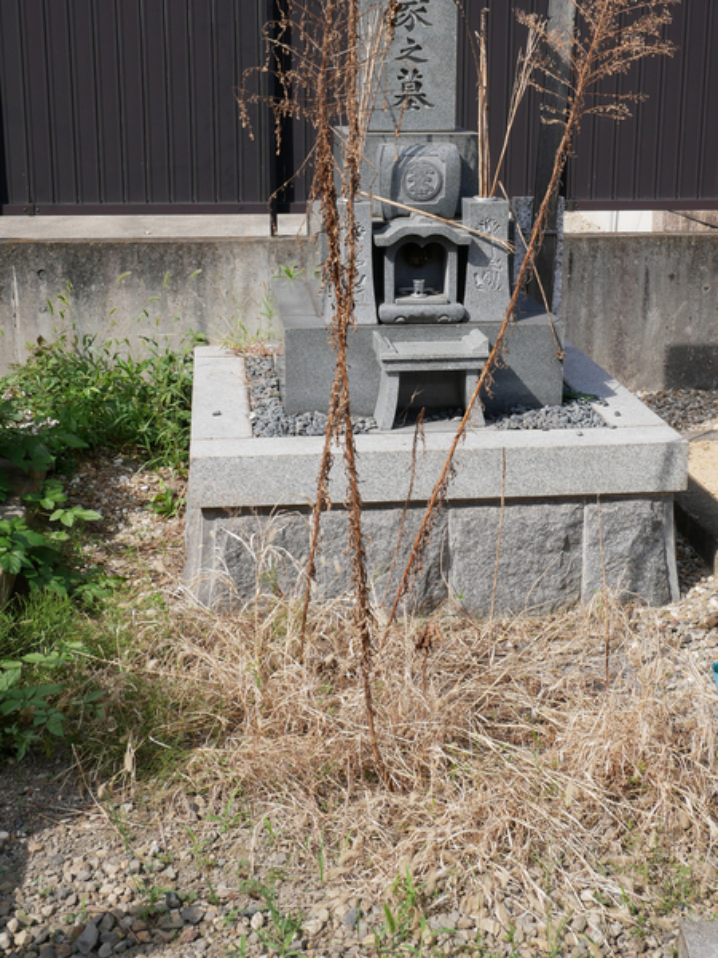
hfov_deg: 39.7
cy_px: 479
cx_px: 359
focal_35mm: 36
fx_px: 996
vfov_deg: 51.4
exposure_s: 1/400
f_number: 8
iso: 200
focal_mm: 18
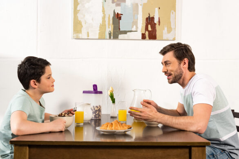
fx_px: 332
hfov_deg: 39.6
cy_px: 80
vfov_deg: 27.0
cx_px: 120
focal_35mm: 50
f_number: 5
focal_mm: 50
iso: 100
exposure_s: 1/160
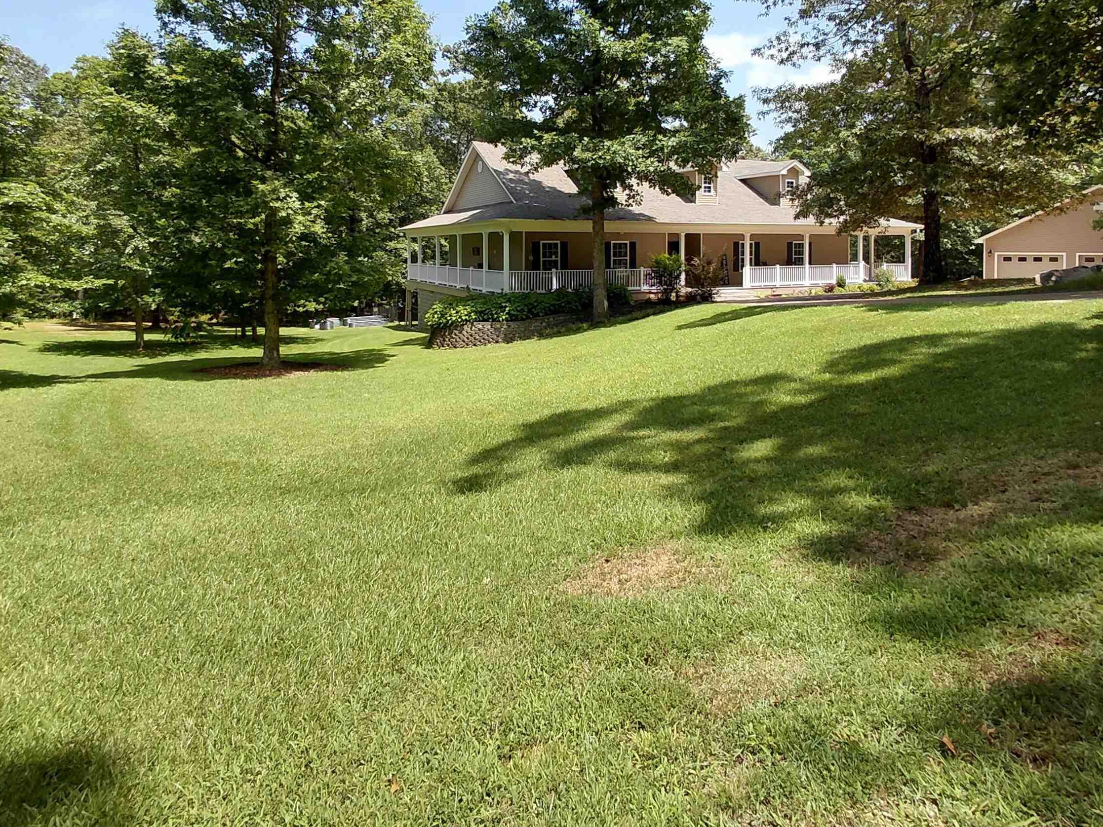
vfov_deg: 59.7
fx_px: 701
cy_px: 277
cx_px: 564
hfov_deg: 76.4
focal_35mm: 22
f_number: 2.2
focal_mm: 1.64
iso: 40
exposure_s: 1/803
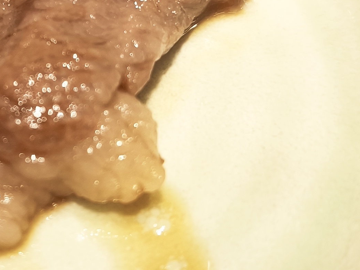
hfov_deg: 21.3
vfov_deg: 16.2
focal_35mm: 90
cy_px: 40
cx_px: 31
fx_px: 936
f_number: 1.62
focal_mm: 6.45
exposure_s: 1/50
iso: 250
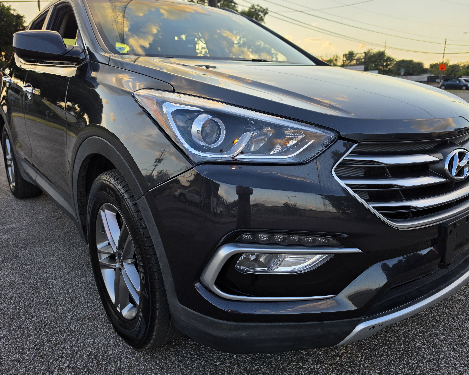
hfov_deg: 65.9
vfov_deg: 54.9
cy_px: 173
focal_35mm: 26
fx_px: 361
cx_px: 253
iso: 64
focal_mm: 6.5
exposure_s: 1/2450
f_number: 1.4
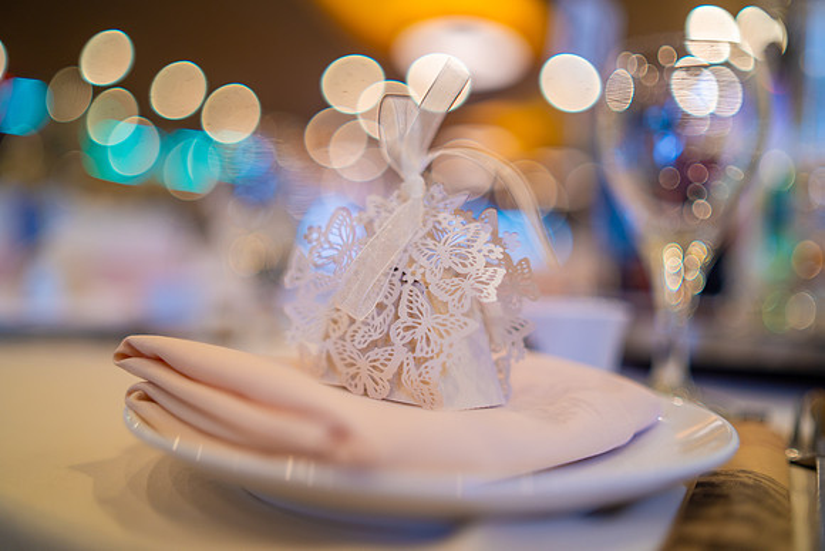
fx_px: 802
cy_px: 276
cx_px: 412
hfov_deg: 54.4
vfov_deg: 37.9
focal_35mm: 35
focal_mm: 35
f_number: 1.4
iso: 320
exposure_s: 1/160
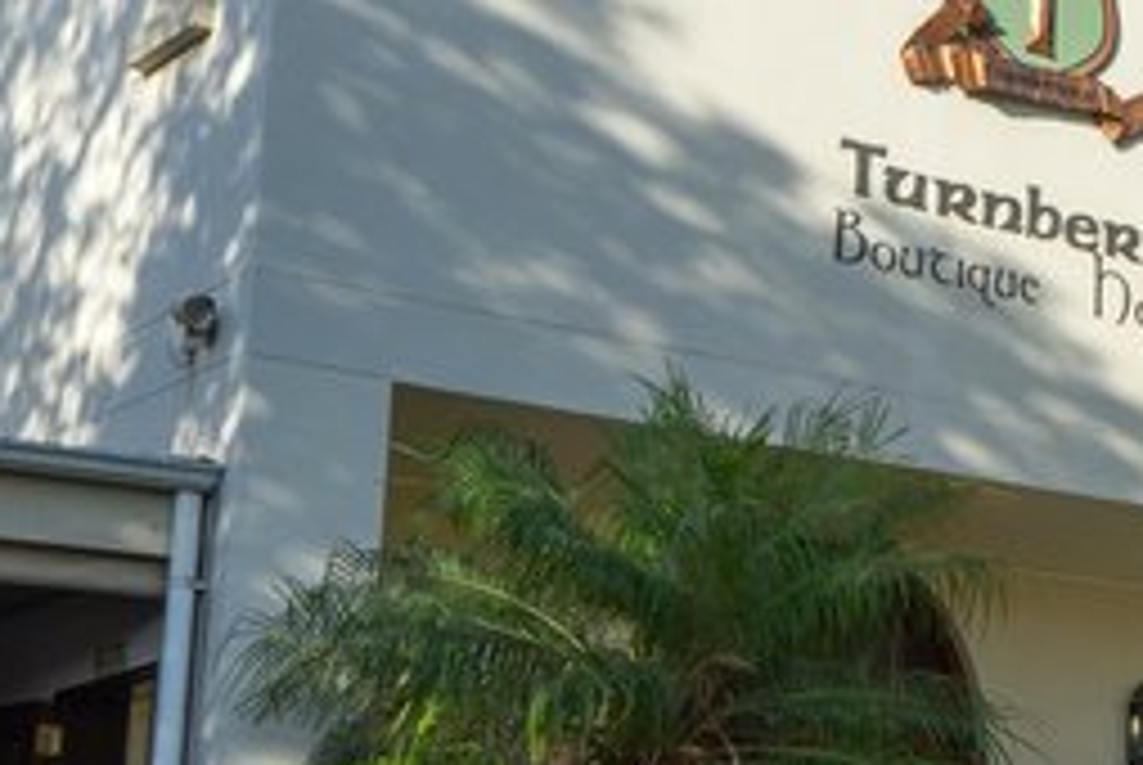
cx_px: 1490
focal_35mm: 88
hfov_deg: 21.0
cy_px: 475
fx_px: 2797
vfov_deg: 15.6
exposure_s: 1/125
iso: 100
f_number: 11
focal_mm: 28
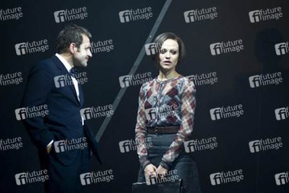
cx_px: 144
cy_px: 96
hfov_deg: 11.9
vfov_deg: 8.0
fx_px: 1381
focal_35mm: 172
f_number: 4
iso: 1600
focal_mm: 170
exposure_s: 1/100
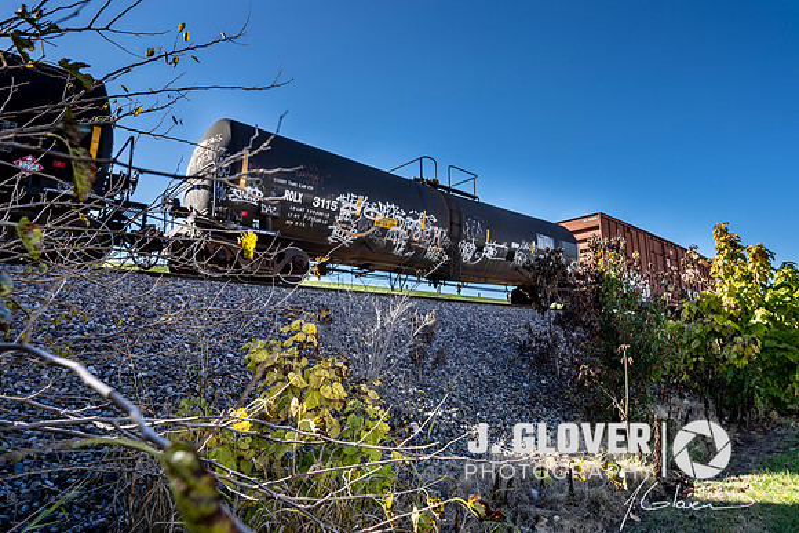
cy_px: 255
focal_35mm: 21
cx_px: 487
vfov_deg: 59.3
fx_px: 468
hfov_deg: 79.8
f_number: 5
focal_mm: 17
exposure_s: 1/250
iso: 100
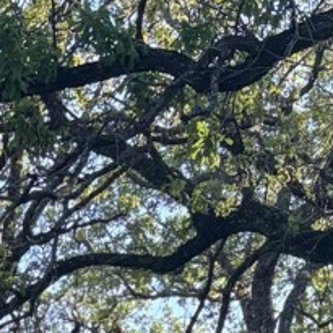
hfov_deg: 9.7
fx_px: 1872
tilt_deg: -5.2
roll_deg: +1.0
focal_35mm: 172
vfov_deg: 8.2
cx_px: -245
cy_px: 1085
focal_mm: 5.96
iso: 64
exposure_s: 1/361
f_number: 1.6
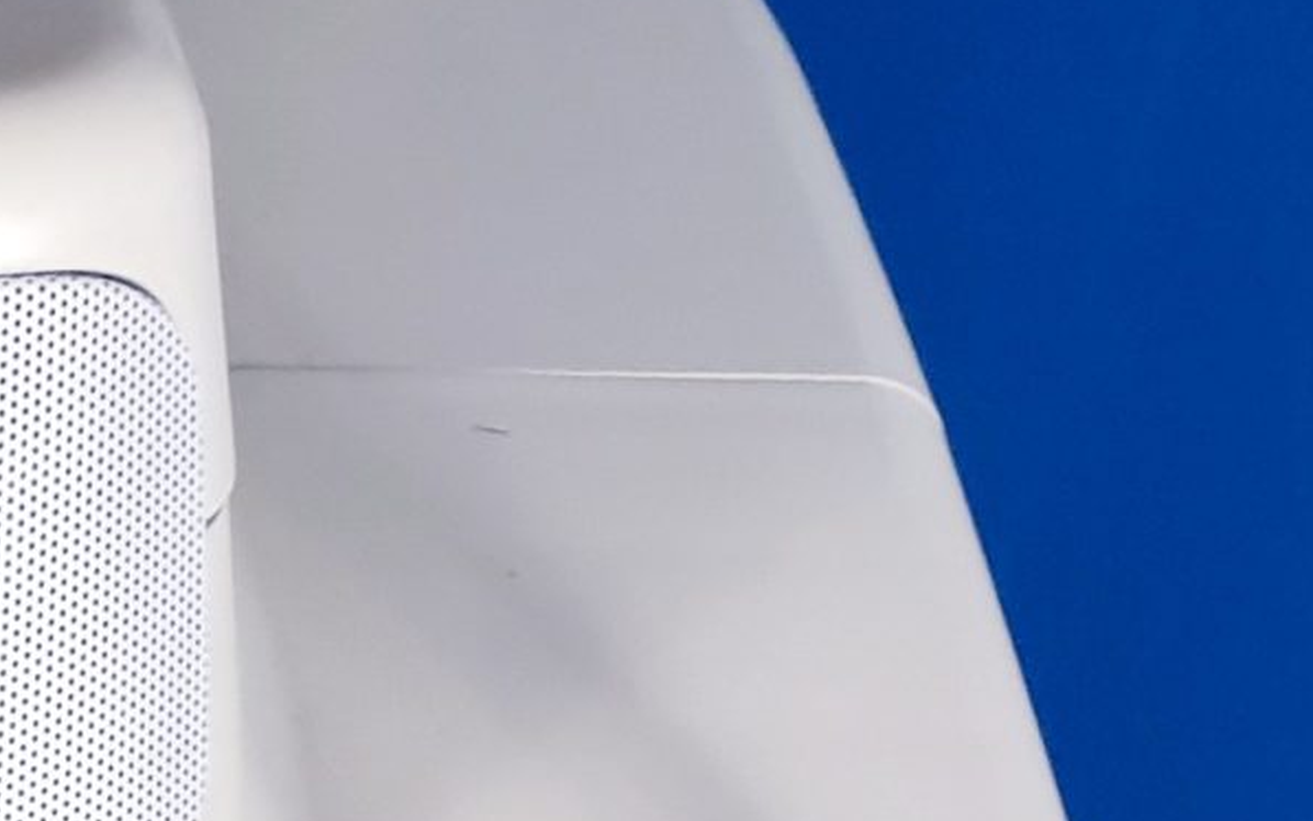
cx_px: -964
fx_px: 4223
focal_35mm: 118
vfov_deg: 9.7
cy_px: 2044
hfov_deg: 15.5
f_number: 2.4
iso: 100
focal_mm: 4.3
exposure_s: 1/50
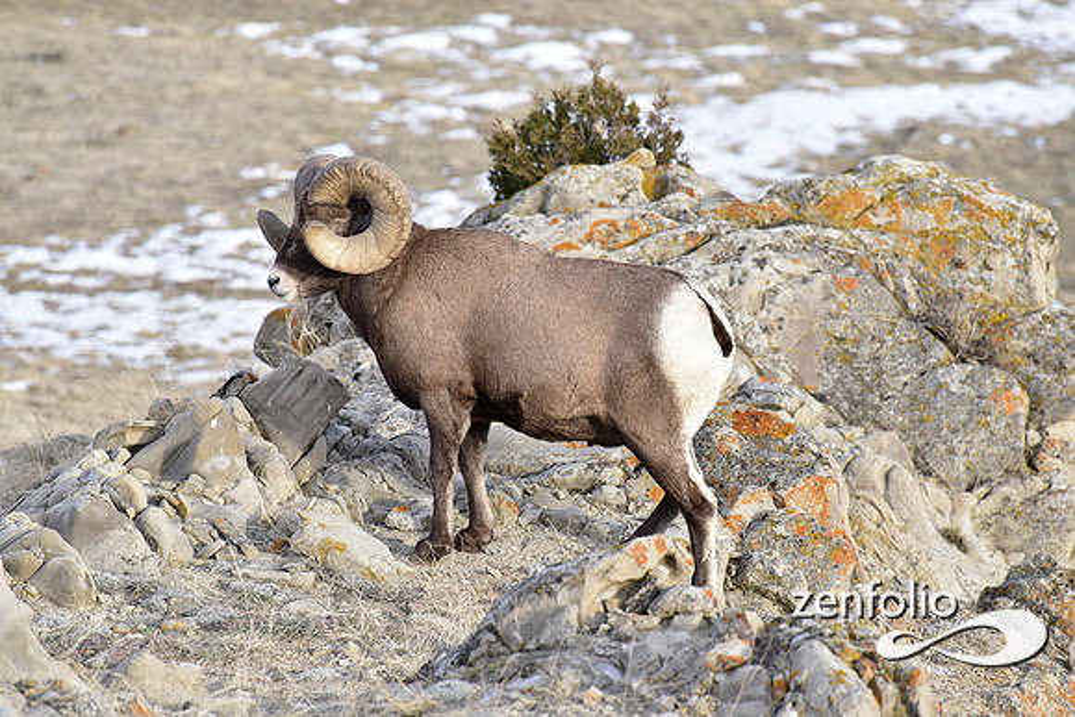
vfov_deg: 5.3
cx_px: 538
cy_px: 358
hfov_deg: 7.9
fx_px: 7765
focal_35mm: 260
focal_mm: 260
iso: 800
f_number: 8
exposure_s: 1/400
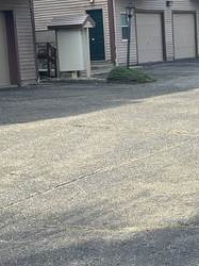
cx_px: 112
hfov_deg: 14.8
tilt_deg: -9.5
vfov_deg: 19.6
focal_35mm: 100
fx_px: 768
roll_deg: +2.8
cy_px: 164
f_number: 1.6
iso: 50
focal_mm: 5.96
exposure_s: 1/1139
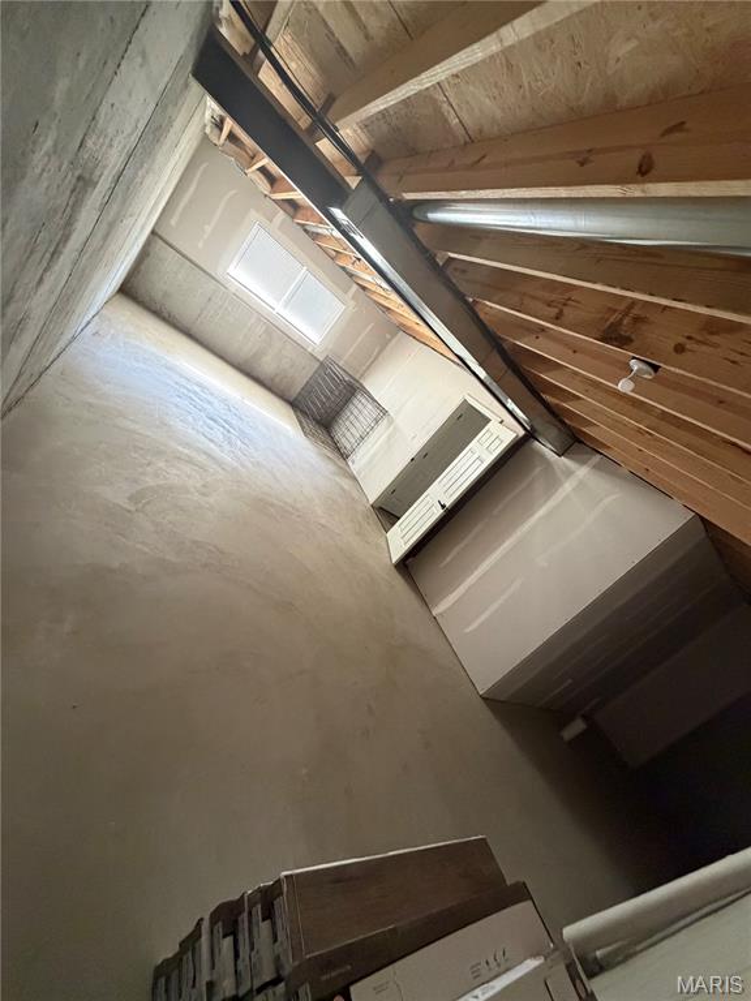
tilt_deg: -13.8
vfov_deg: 102.1
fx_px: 405
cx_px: 376
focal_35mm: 14
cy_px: 500
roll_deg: -41.4
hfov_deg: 85.7
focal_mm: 2.22
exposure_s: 1/60
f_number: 2.2
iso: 640
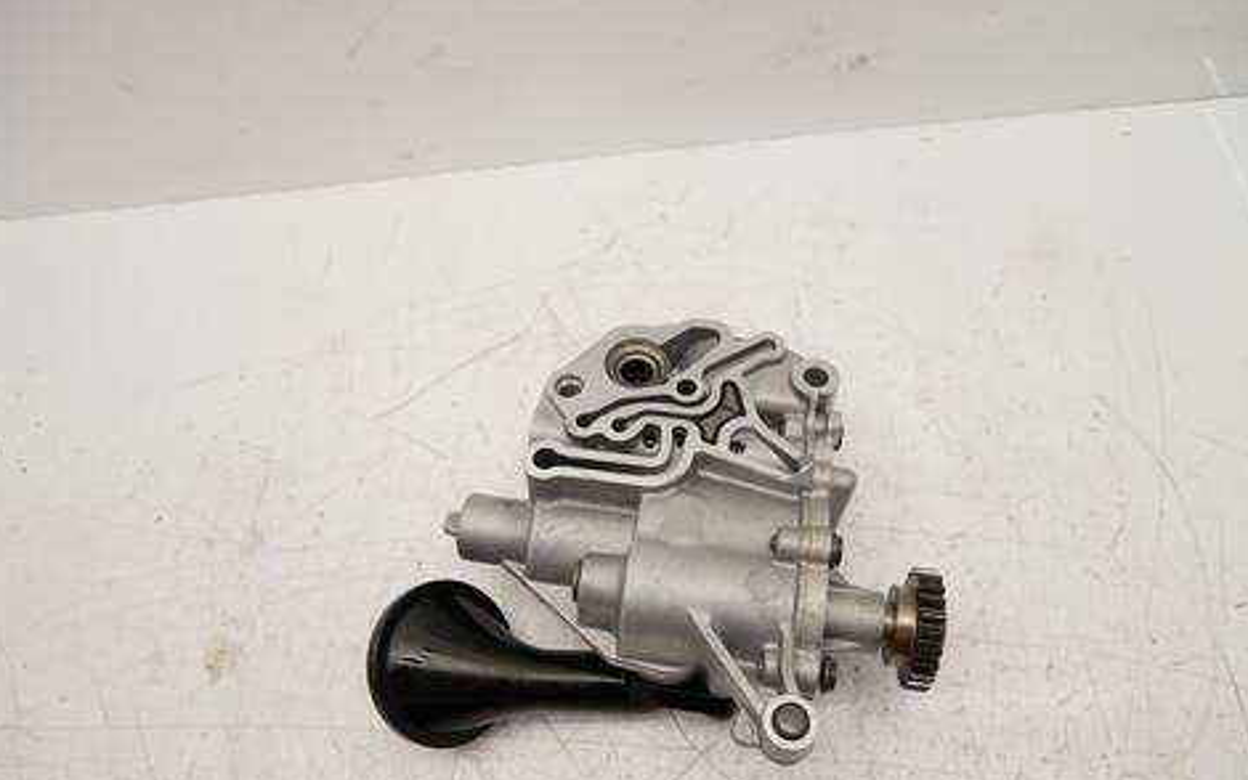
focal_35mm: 26
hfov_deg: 70.4
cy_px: 424
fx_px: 885
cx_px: 621
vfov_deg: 47.6
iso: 200
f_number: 3.5
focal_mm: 12
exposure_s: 1/60
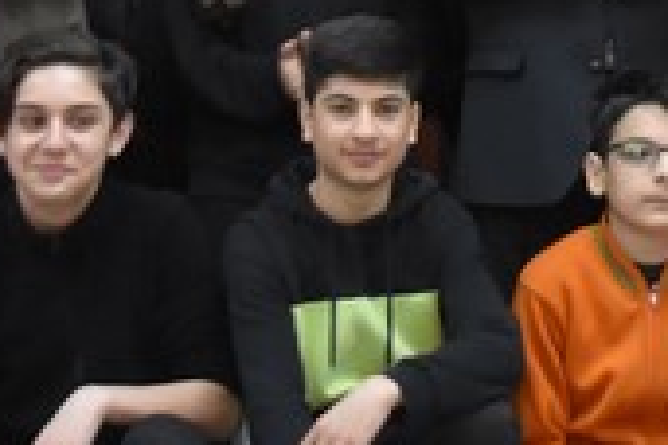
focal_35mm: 205
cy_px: -289
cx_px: 762
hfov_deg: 9.9
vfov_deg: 6.6
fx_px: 3804
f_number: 4
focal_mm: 26
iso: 2500
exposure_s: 1/60
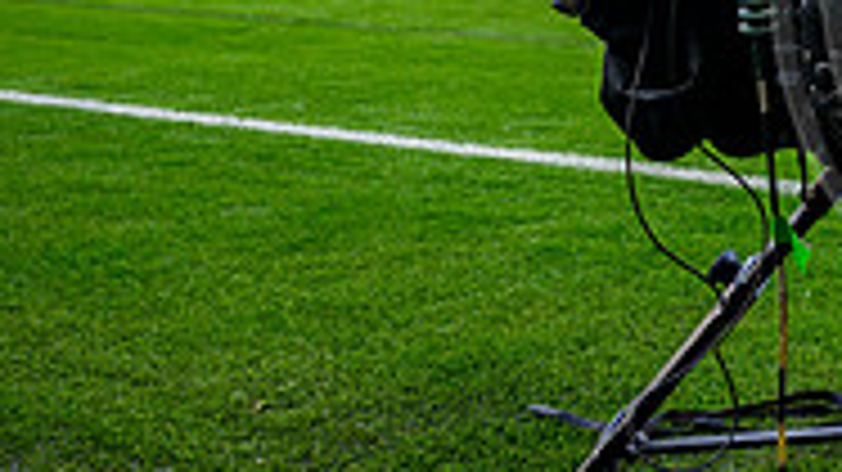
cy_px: -38
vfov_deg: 15.1
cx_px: 1234
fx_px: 1741
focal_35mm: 78
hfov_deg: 22.6
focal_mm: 24
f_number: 4.5
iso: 640
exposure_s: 1/500
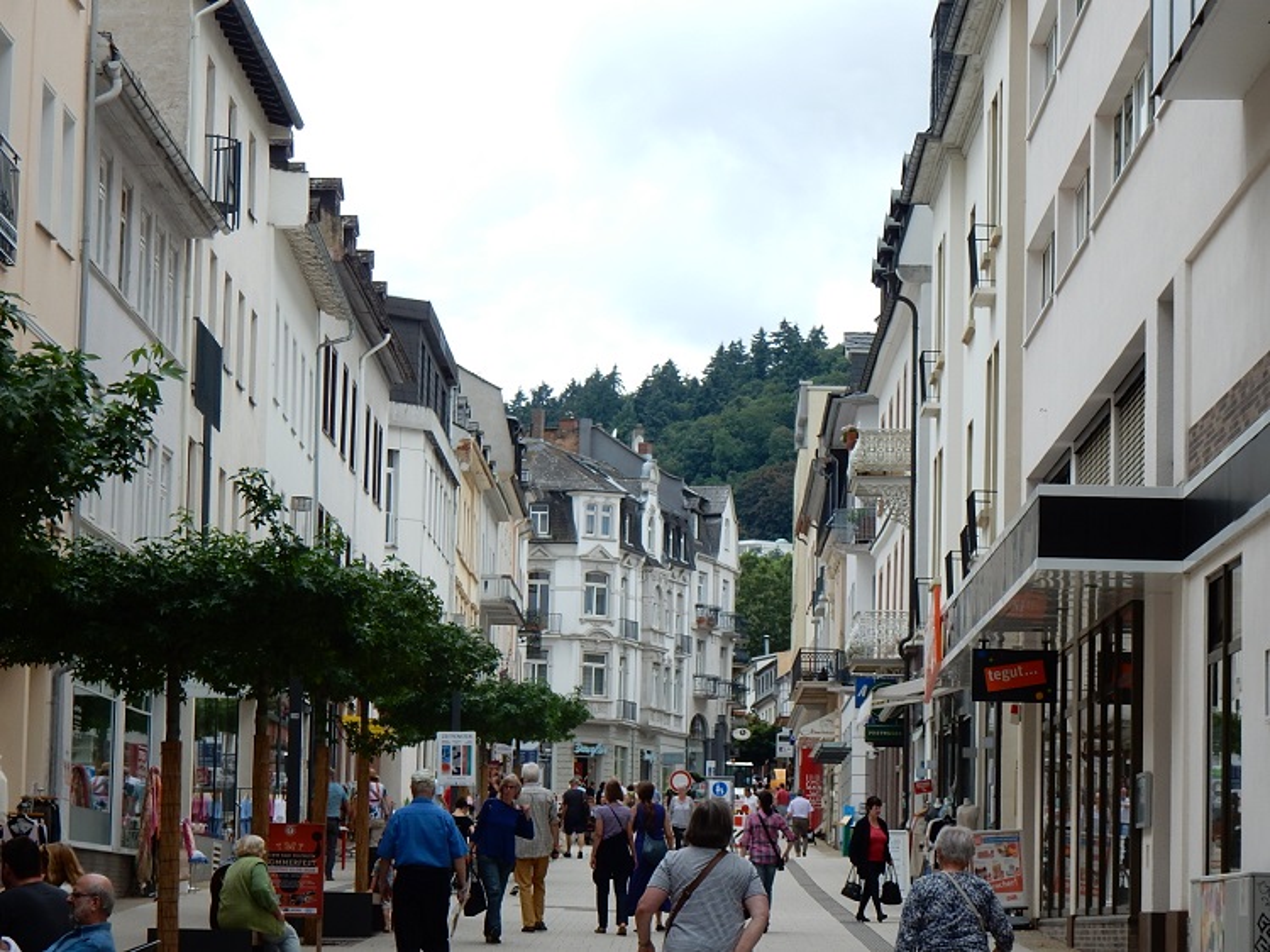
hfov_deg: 16.8
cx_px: 635
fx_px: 4291
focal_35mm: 117
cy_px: 476
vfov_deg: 12.7
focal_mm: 20.9
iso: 125
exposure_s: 1/320
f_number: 5.6
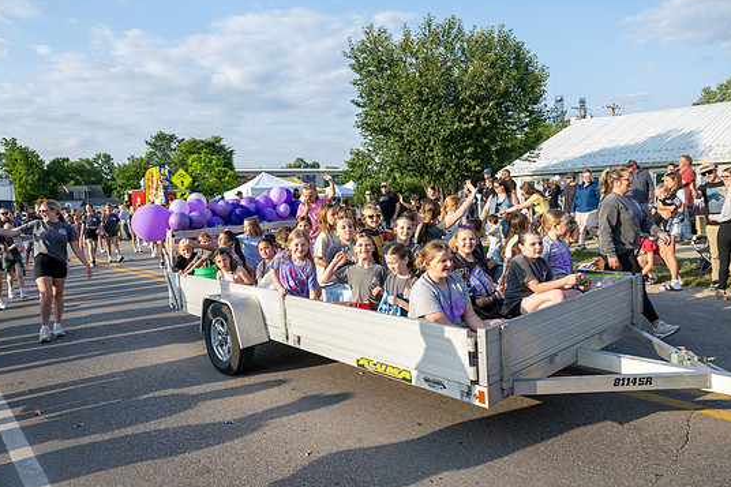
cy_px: 227
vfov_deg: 49.5
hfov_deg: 69.4
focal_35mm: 26
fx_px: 528
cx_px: 356
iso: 250
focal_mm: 24
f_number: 7.1
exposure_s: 1/250
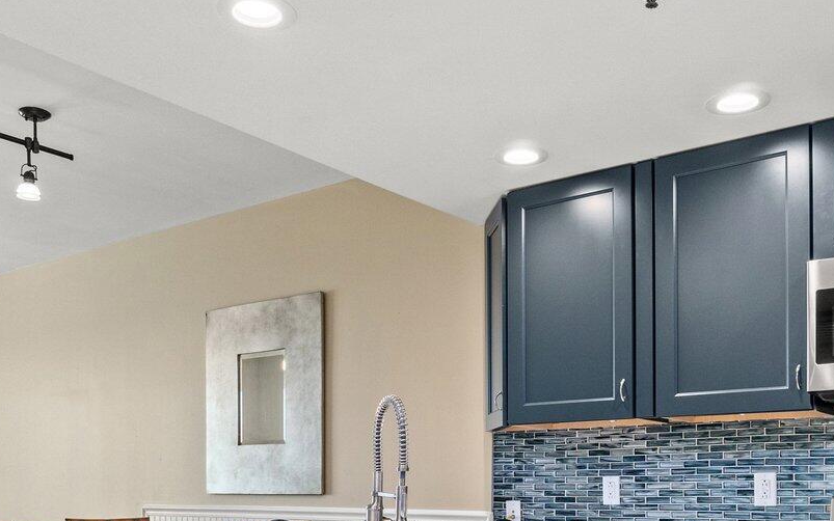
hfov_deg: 50.3
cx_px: 450
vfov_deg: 31.0
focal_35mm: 39
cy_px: 489
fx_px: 887
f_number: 8
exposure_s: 1/5
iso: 800
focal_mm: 10
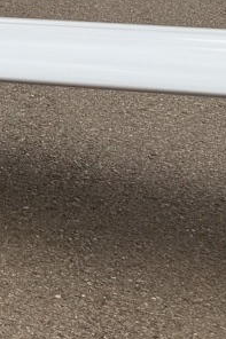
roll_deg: +1.6
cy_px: -92
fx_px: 1112
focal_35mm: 118
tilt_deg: -6.7
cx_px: -564
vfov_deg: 16.5
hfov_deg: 8.5
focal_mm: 6.76
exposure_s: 1/5319
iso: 80
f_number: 1.78
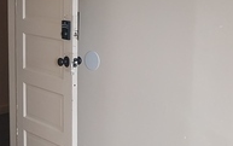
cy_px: 76
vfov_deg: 13.8
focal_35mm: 95
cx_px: -1
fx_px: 604
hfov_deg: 21.1
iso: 250
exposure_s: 1/60
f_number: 1.8
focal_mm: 4
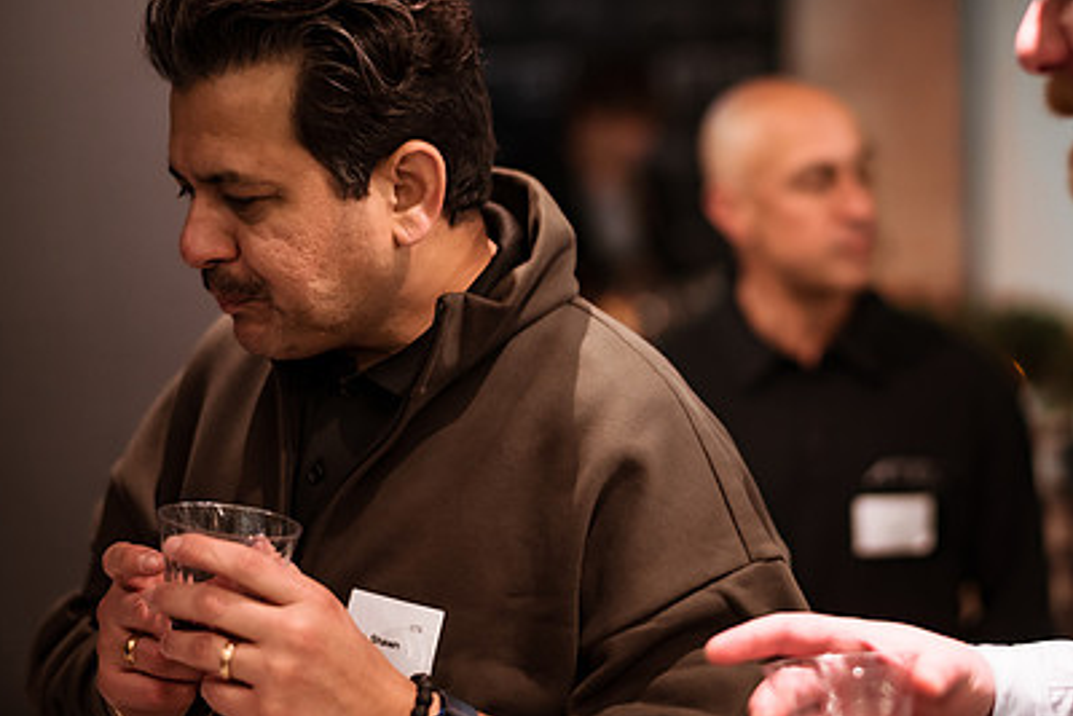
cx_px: 738
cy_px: 294
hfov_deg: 24.0
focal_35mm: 84
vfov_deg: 16.3
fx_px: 2504
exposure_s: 1/400
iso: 1000
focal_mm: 58
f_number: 1.4
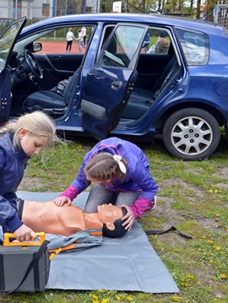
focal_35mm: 56
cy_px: 154
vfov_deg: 34.3
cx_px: 16
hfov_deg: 25.2
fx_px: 491
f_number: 5.6
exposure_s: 1/125
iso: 100
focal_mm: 22
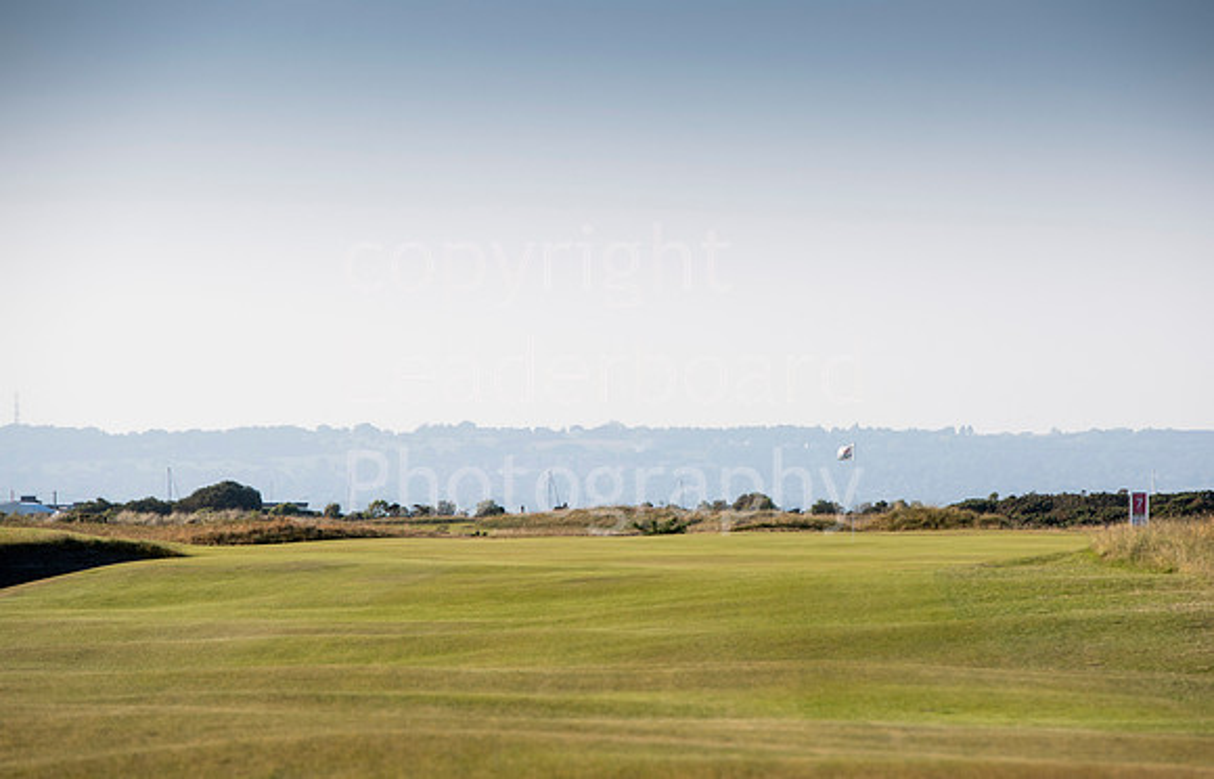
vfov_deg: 5.9
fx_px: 7611
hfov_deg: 9.1
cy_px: 373
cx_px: 632
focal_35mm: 228
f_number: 5.6
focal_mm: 185
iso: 80
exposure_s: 1/500
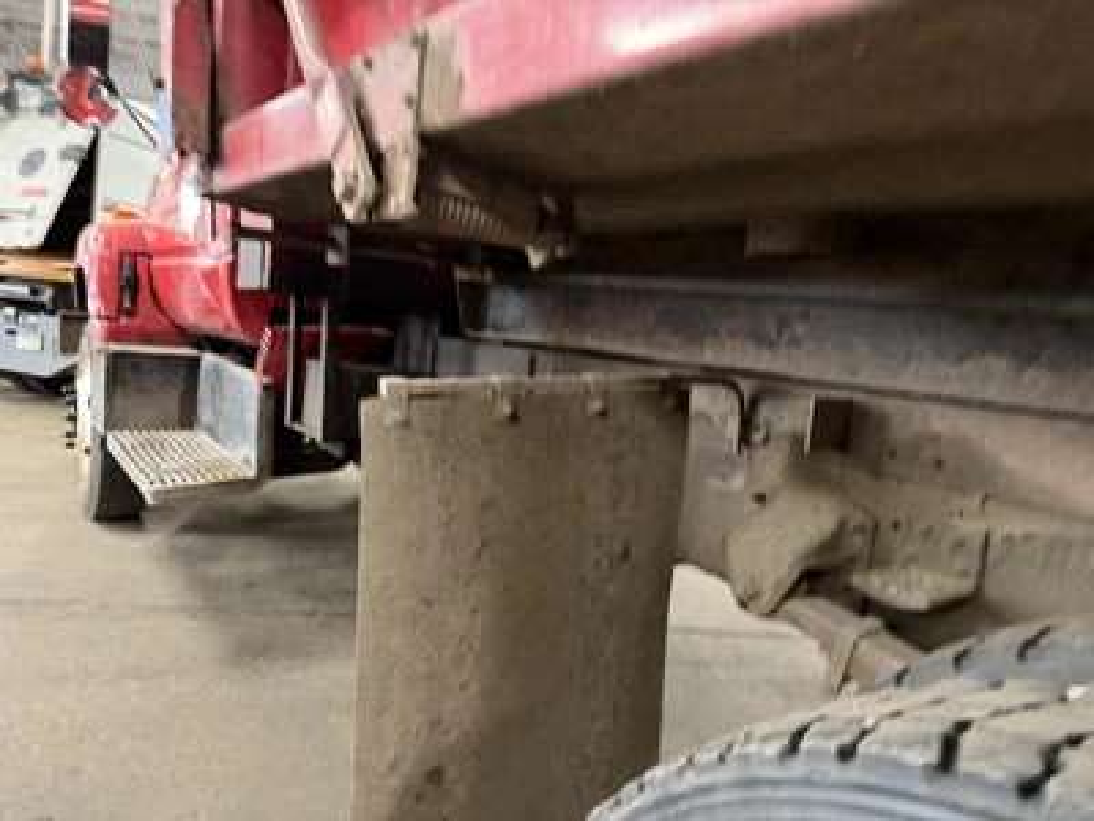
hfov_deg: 71.6
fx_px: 758
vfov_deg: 56.8
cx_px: 547
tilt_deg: -6.3
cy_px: 410
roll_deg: -5.4
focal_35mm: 24
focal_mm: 6.76
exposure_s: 1/30
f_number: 1.78
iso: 800
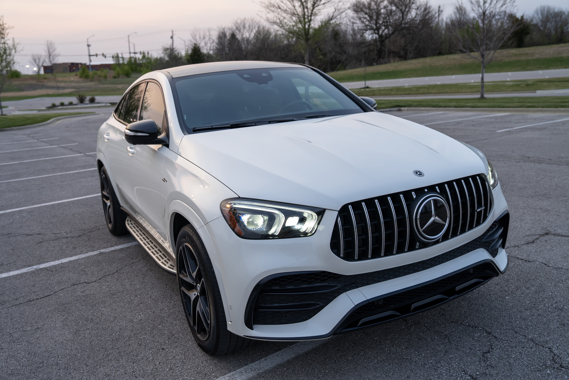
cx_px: 284
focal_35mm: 32
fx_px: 506
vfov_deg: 41.2
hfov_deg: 58.7
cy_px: 190
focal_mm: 32
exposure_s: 1/160
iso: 320
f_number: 4
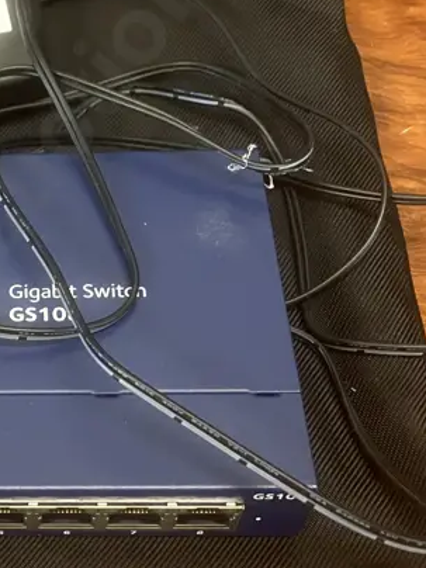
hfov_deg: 19.8
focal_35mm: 71
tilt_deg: -51.6
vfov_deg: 27.4
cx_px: -46
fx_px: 1165
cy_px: 283
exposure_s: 1/33
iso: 320
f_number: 1.8
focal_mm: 3.99
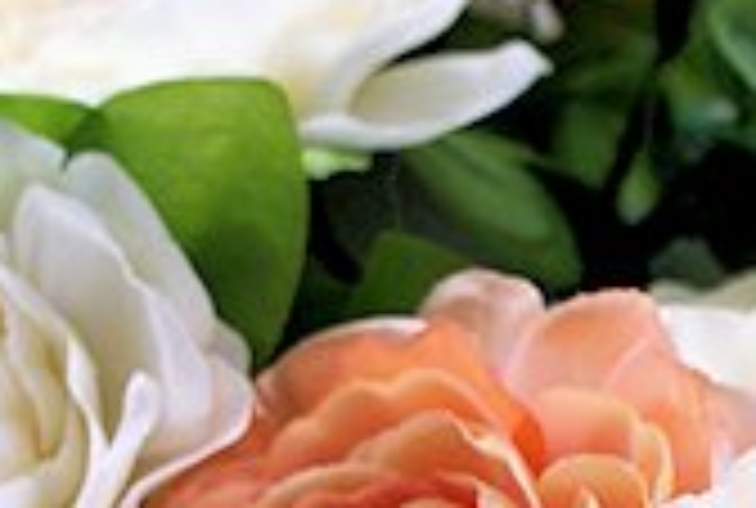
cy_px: 814
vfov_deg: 6.9
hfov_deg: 10.4
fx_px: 4145
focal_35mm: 197
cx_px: 594
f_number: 5.6
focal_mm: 35
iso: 400
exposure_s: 1/25
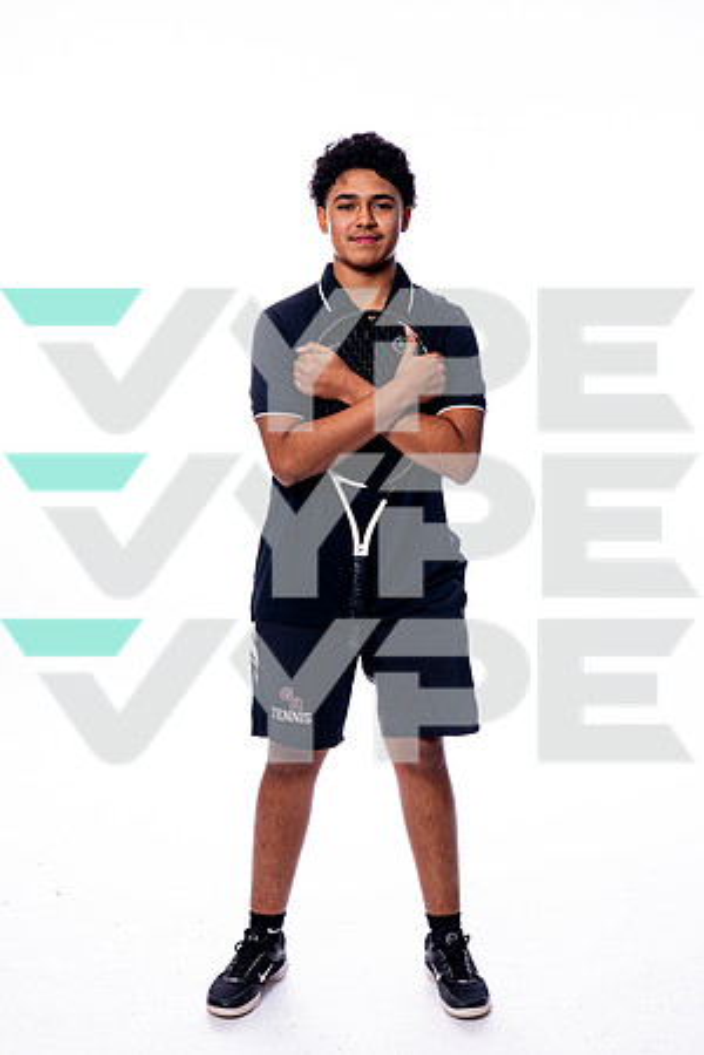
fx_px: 1584
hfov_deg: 25.1
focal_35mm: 54
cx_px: 352
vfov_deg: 36.9
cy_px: 528
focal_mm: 54
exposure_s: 1/250
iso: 400
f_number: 8
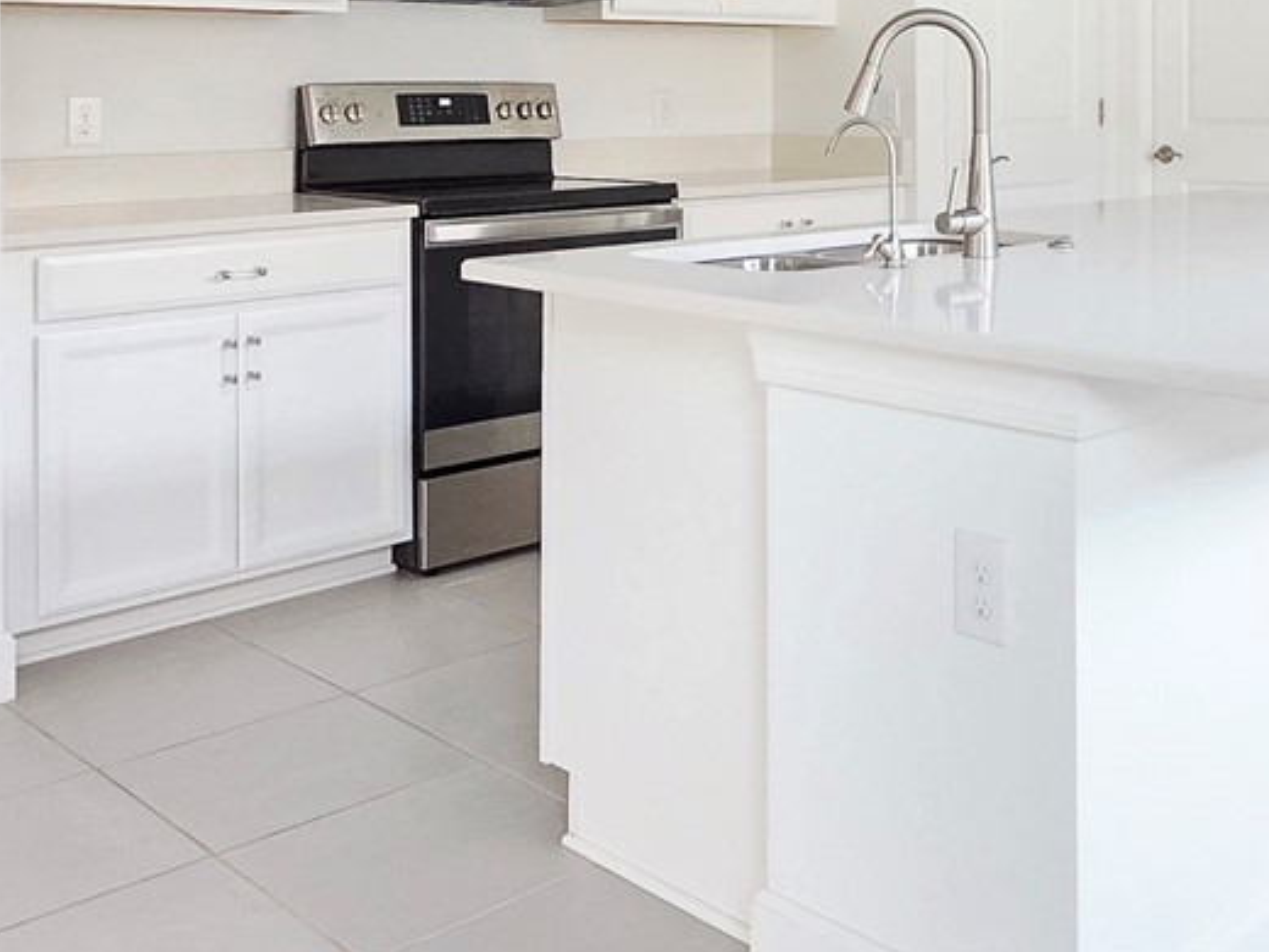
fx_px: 1466
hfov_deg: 44.9
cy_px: 39
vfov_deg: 33.4
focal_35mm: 40
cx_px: 976
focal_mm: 2.2
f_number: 2.2
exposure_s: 1/60.2
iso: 400
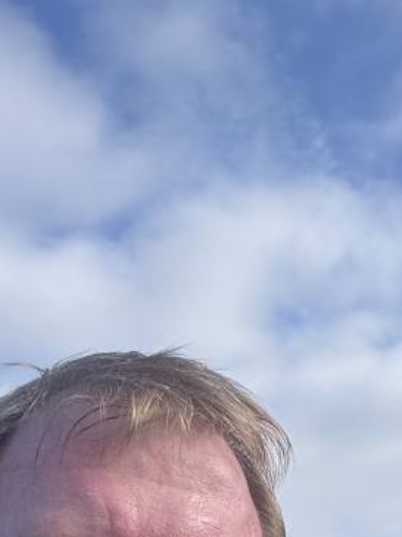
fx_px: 1022
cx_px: 358
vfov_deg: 27.7
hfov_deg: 21.8
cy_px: 534
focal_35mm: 66
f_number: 1.9
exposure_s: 1/857
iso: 25
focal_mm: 2.69
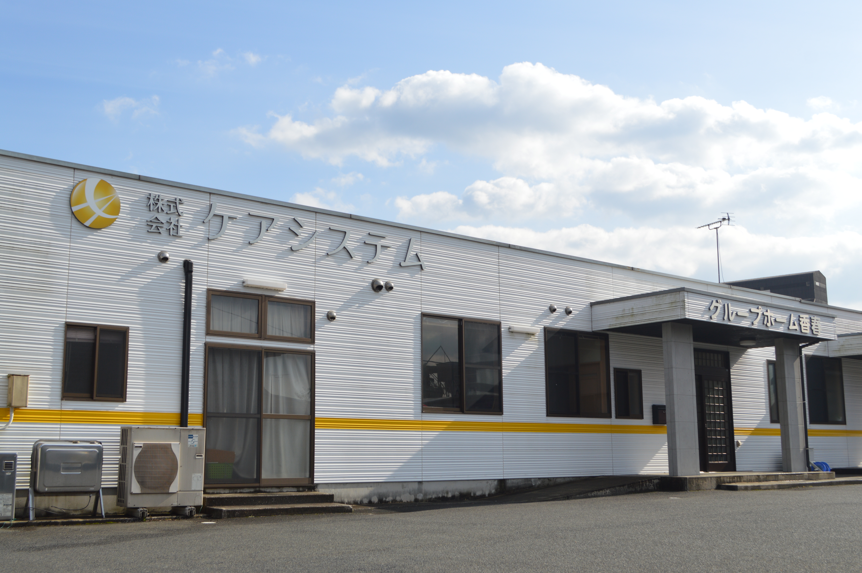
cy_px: 286
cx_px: 431
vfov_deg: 34.1
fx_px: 933
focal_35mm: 39
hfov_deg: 49.6
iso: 100
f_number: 8
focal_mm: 26
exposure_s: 1/250
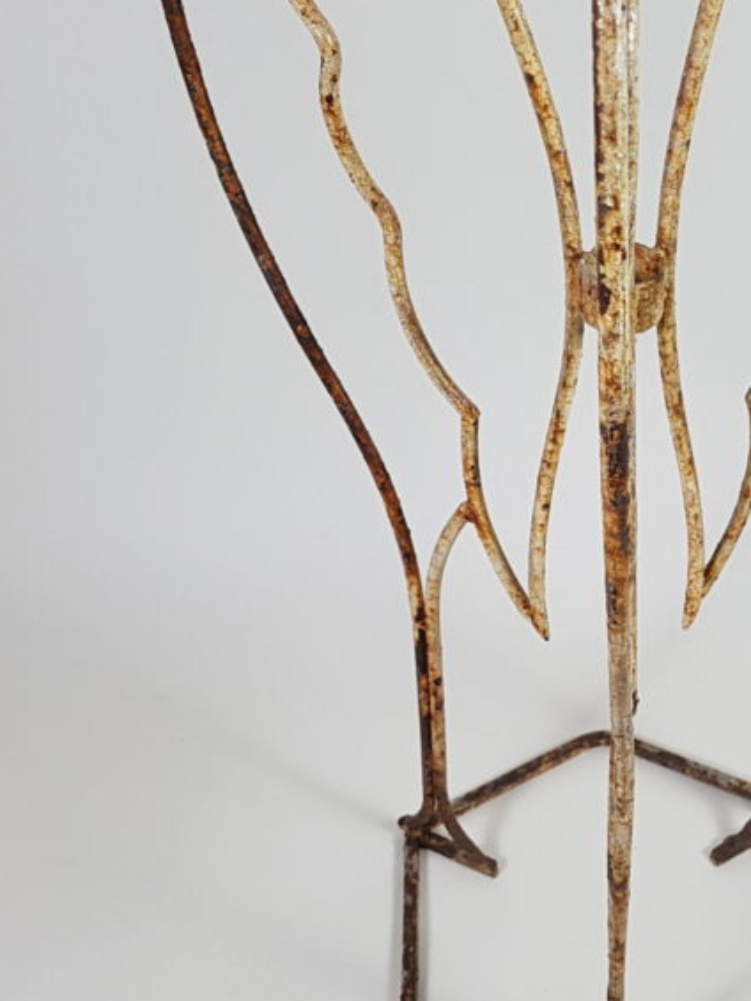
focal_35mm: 46
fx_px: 1330
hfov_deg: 30.8
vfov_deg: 41.2
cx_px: 588
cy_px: 528
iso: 160
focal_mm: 4.2
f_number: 1.7
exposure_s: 1/50
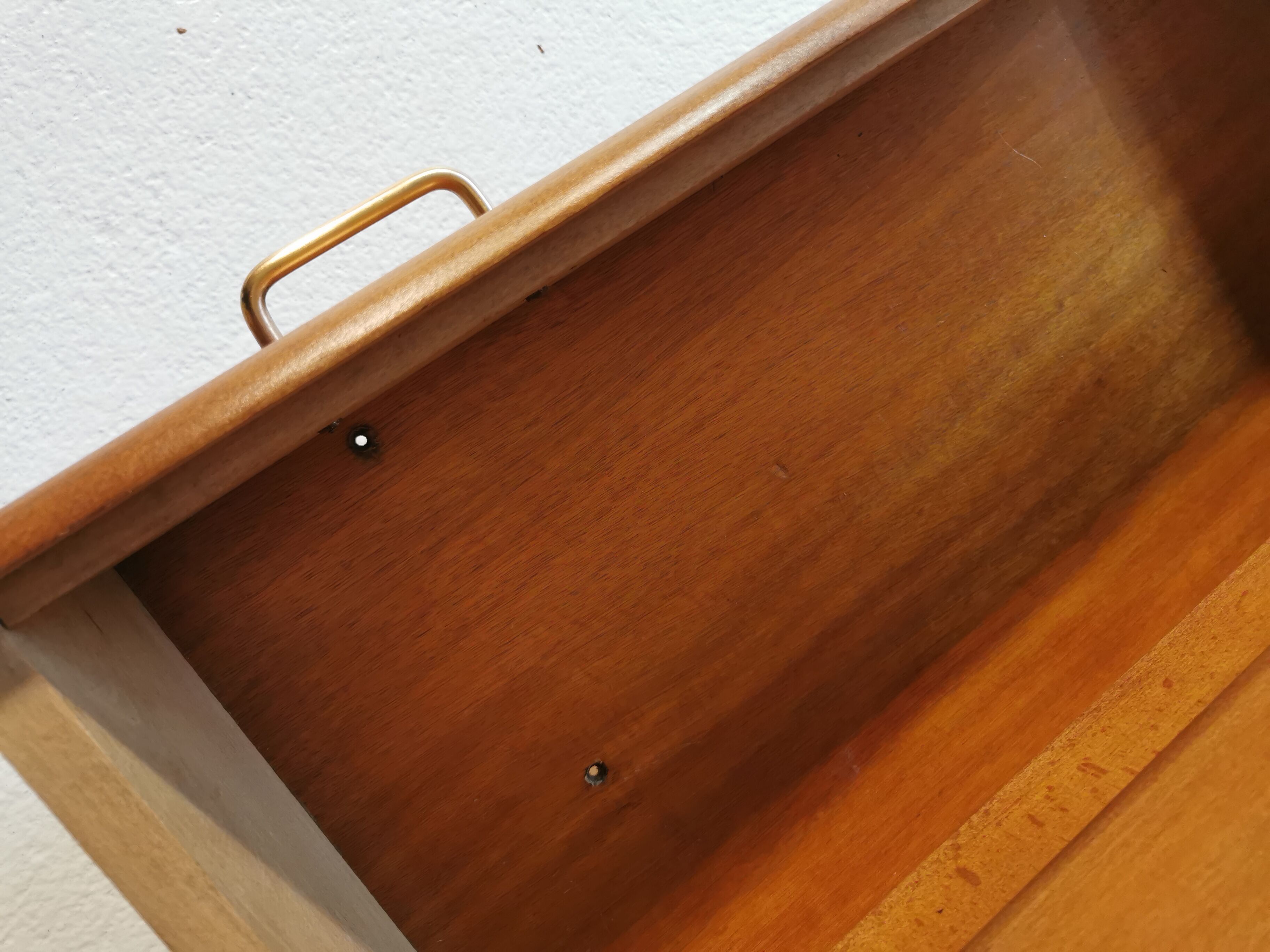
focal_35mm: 27
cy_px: 476
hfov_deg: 65.3
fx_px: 991
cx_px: 635
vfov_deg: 51.4
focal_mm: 5.58
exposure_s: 1/50
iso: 200
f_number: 1.8
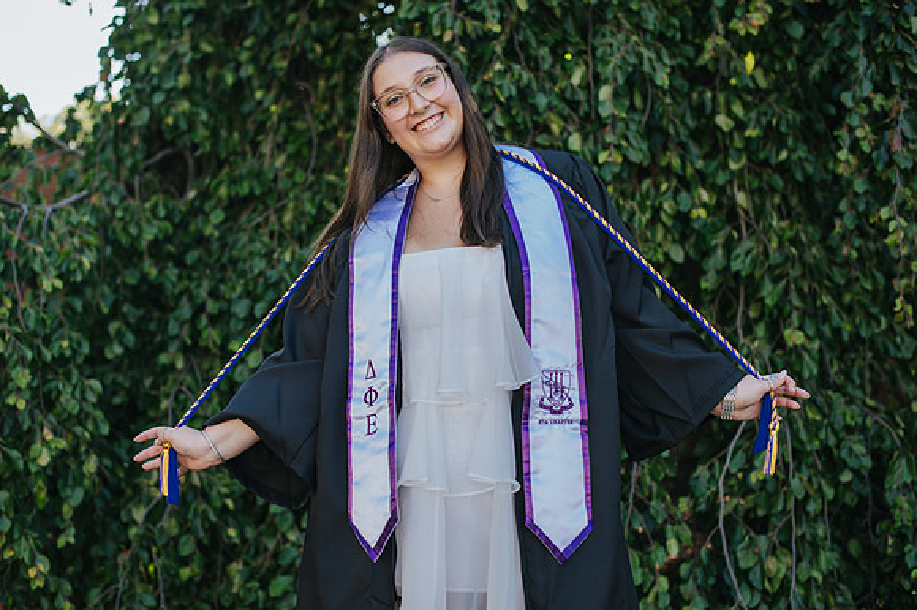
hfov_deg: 37.3
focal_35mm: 53
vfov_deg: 25.3
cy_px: 325
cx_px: 428
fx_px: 1358
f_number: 2.8
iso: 200
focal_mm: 50
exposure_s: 1/320
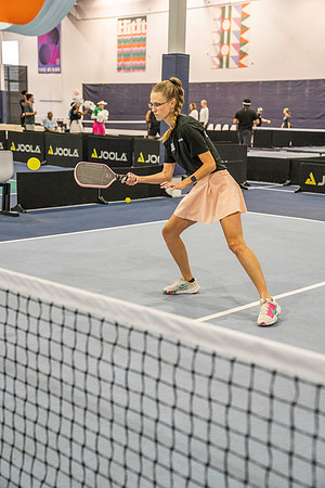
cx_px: 162
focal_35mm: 52
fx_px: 704
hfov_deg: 26.0
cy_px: 244
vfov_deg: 38.2
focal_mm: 52
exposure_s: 1/640
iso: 6400
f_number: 4
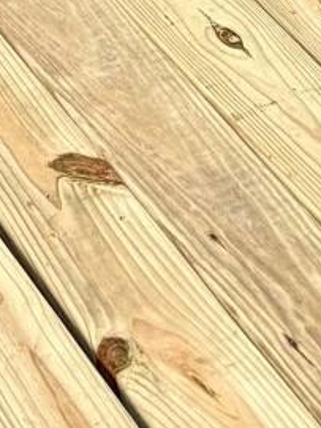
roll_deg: +1.8
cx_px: -368
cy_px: -997
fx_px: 2190
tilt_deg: -14.7
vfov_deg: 8.6
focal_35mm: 177
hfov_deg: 7.9
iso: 80
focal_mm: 6.76
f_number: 1.78
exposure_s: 1/7353
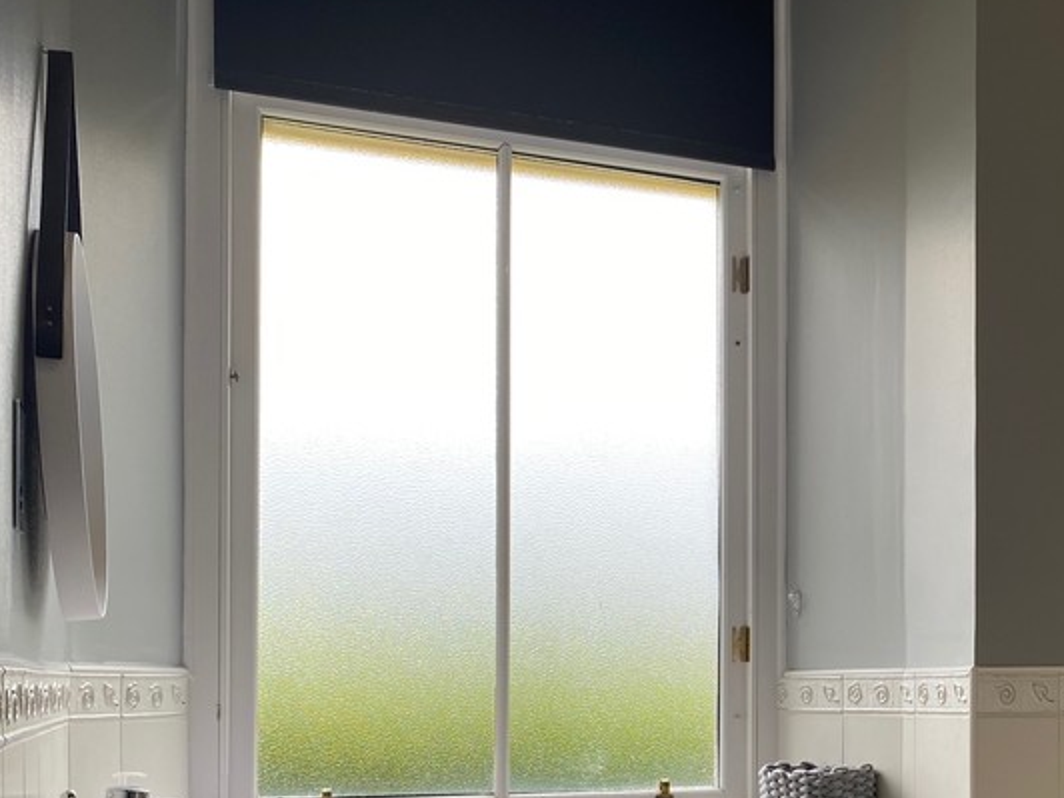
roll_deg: +0.3
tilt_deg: +0.7
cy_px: 678
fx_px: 1537
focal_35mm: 50
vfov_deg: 28.3
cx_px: 912
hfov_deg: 36.3
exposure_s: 1/122
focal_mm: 4.25
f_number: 1.8
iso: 32
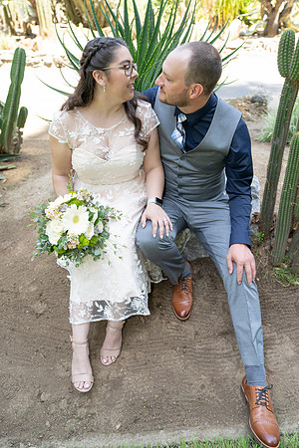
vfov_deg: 67.4
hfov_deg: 47.9
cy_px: 224
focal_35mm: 27
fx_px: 336
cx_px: 150
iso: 250
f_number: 3.5
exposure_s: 1/250
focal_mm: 27
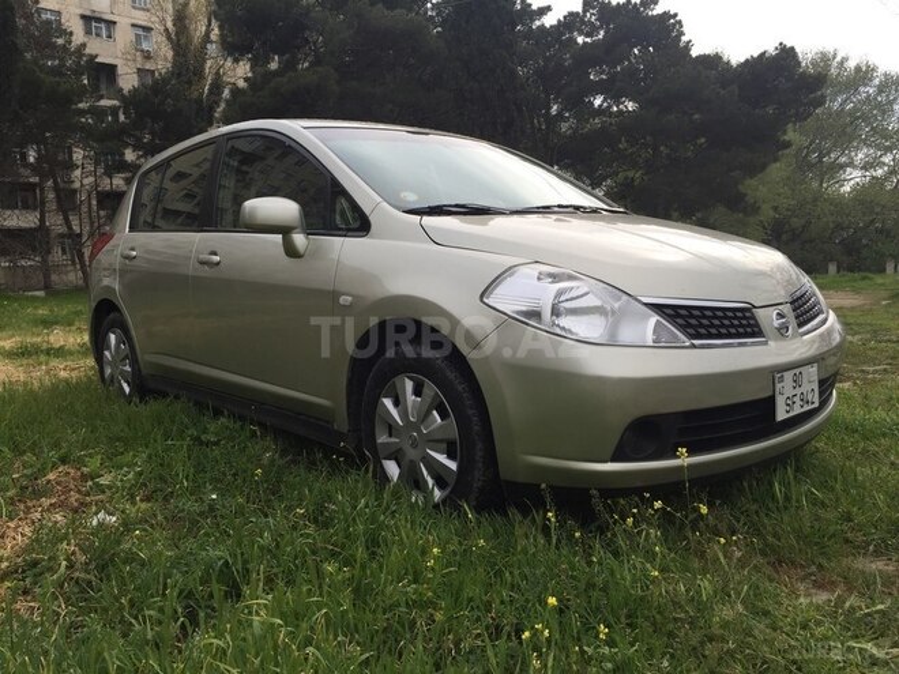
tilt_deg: -7.1
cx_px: 450
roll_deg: +2.5
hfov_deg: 61.7
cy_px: 337
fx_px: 753
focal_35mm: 29
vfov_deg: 48.2
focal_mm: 4.15
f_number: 2.2
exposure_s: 1/1041
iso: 32
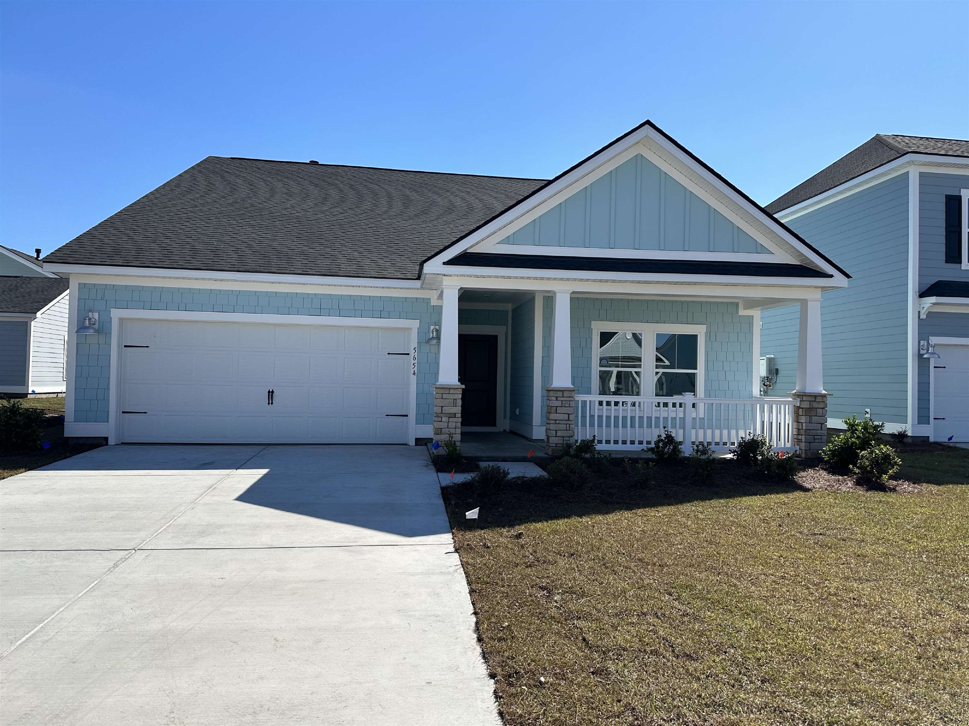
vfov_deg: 56.8
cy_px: 363
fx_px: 672
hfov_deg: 71.6
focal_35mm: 24
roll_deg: -0.6
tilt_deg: +1.8
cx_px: 484
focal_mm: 6.86
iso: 80
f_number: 1.78
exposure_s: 1/5263
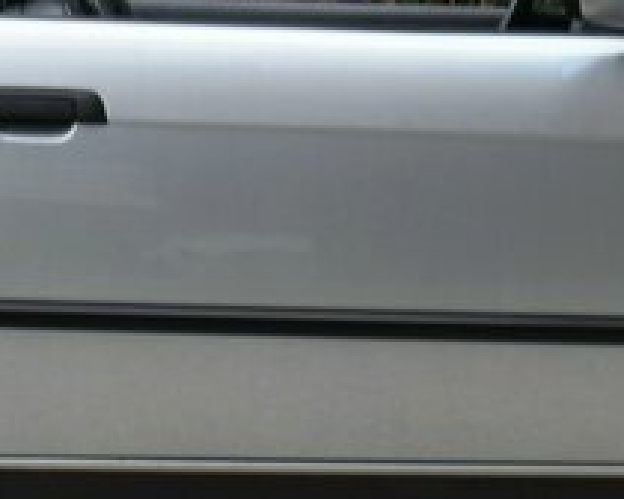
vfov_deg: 8.4
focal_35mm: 185
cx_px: 253
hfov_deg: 10.5
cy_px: 134
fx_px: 3411
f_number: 5.6
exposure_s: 1/250
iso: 280
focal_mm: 23
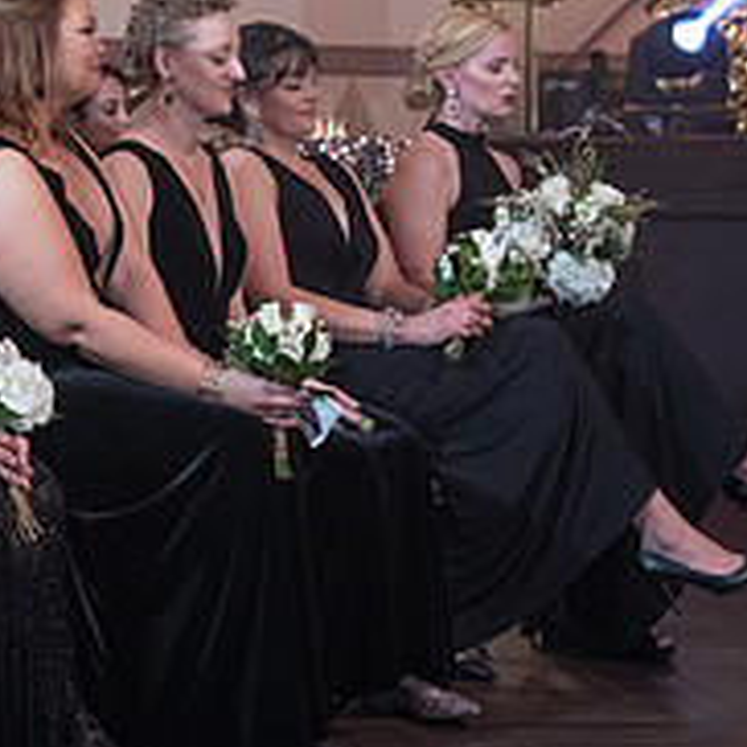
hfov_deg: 17.4
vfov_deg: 18.3
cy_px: 326
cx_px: -156
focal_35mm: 95
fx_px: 2319
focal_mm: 35
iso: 4000
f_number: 4
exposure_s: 1/100
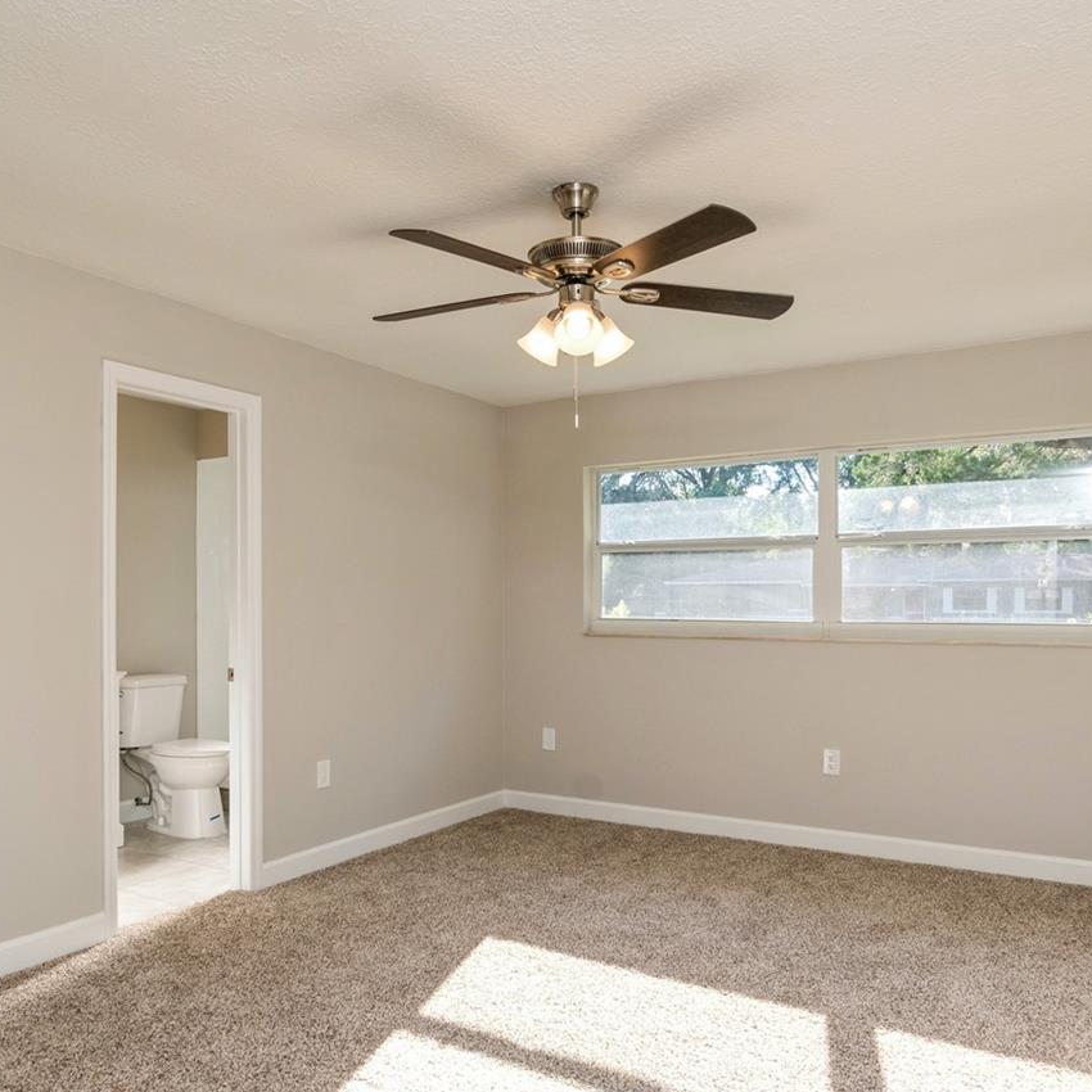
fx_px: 857
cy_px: 604
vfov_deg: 64.9
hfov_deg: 65.0
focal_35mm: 24
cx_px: 522
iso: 200
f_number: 8
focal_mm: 10
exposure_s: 1/60
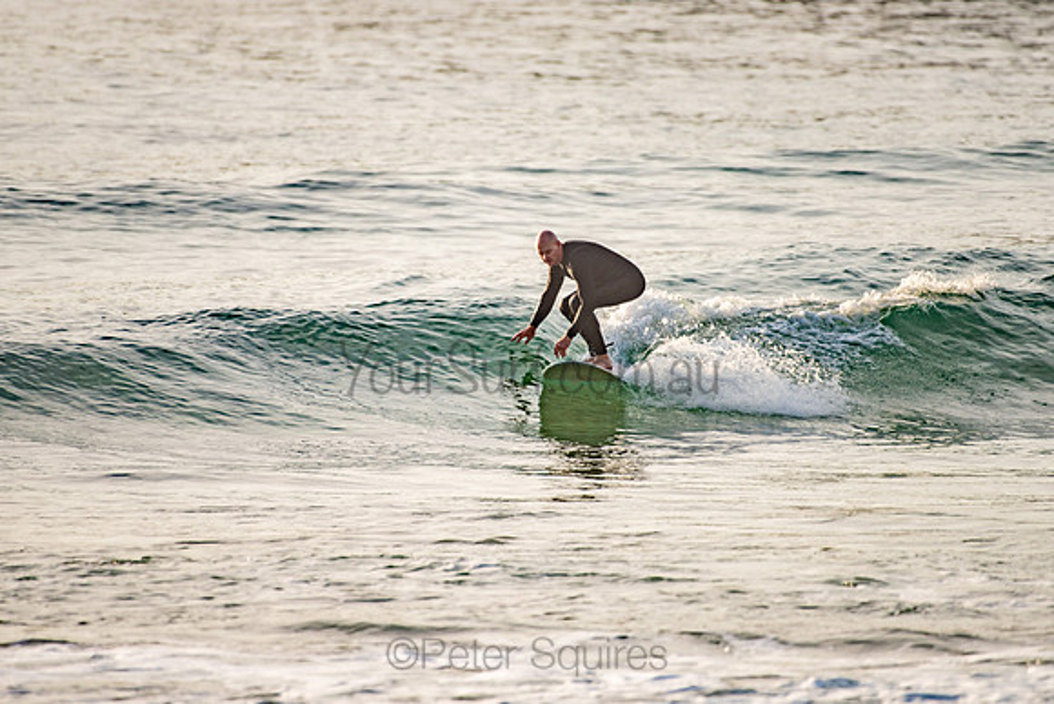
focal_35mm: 612
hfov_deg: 3.4
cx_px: 555
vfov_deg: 2.2
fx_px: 17926
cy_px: 314
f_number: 5.6
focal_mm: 500
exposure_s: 1/250
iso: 110
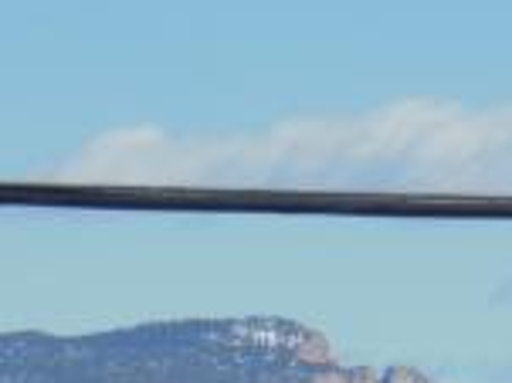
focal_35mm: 810
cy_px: 475
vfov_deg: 1.8
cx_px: 190
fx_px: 11971
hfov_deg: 2.5
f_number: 5.6
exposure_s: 1/1000
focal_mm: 34
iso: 125
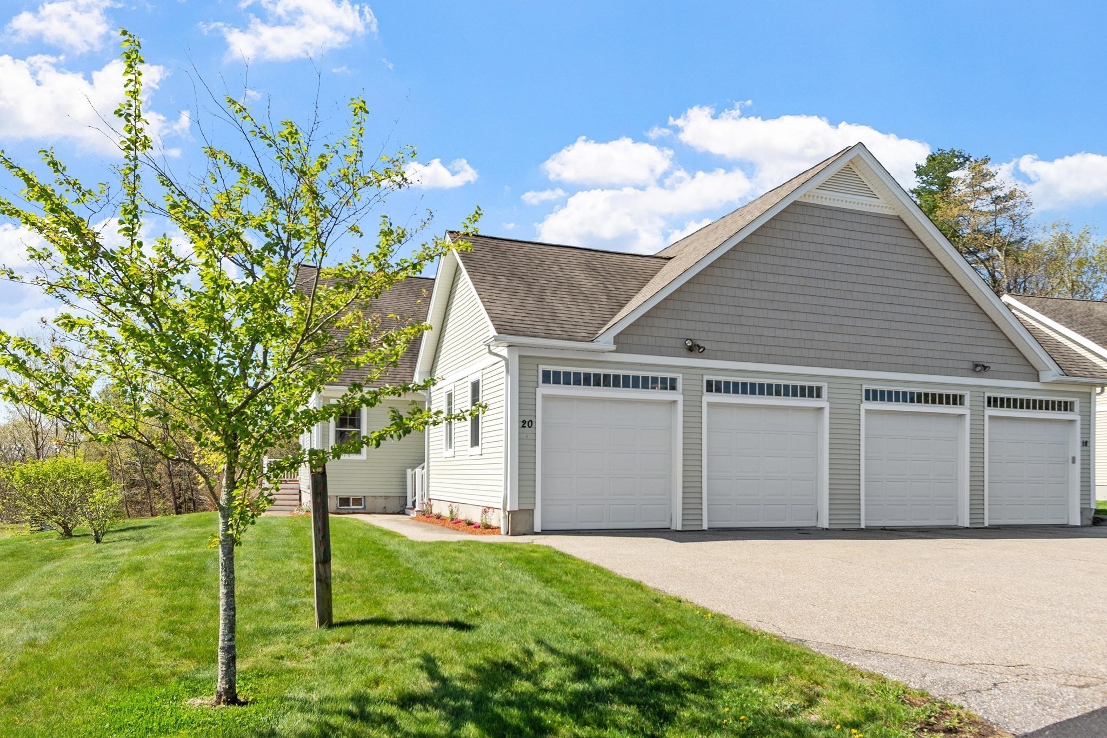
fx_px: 738
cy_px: 369
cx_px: 554
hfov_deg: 73.7
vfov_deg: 53.1
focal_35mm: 24
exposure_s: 1/250
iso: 100
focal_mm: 16
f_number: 8
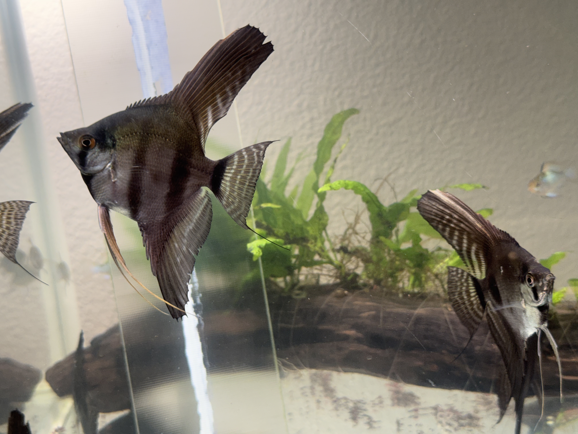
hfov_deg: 39.7
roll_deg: +6.0
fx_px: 801
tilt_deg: -18.0
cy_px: 217
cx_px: 289
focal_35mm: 48
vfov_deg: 30.3
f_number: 1.78
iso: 80
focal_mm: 6.76
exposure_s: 1/60
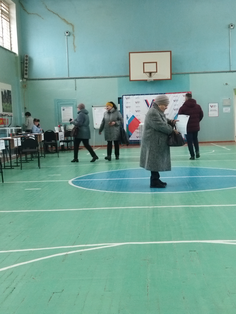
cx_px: 118
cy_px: 157
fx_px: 245
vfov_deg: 65.3
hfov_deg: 51.4
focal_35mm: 27
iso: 104
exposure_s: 1/50
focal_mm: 4.71
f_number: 1.79
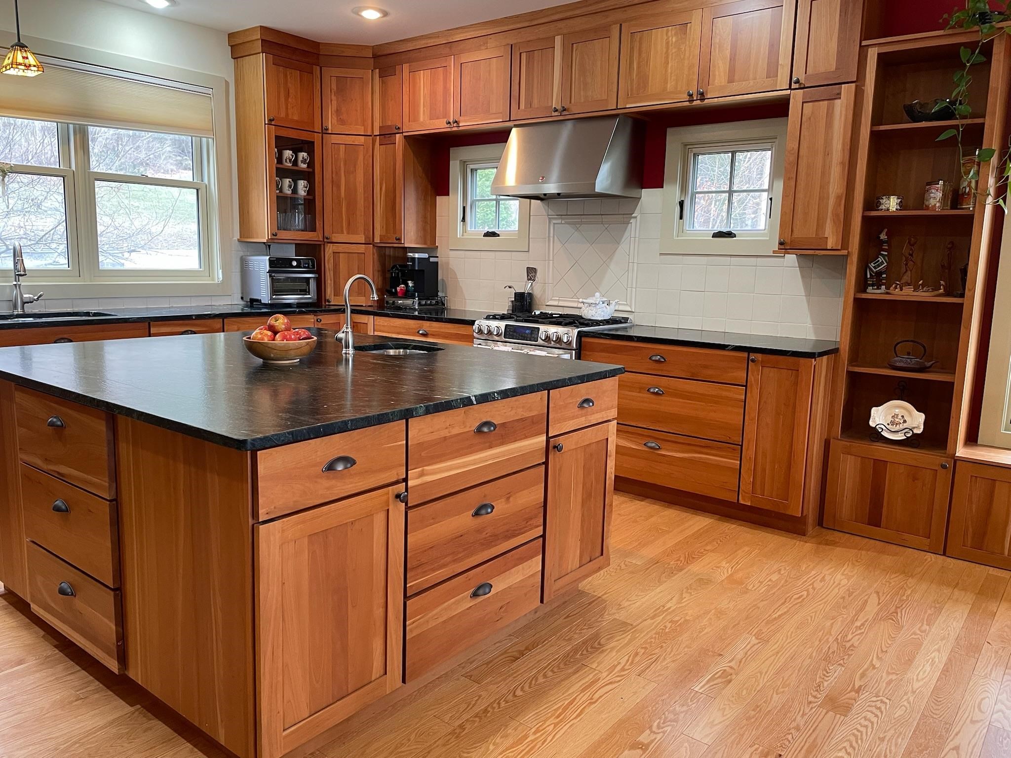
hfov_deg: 67.3
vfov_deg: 53.1
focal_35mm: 26
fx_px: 759
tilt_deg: -8.3
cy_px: 379
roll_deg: -1.2
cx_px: 506
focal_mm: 4.2
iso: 200
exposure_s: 1/60
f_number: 1.6
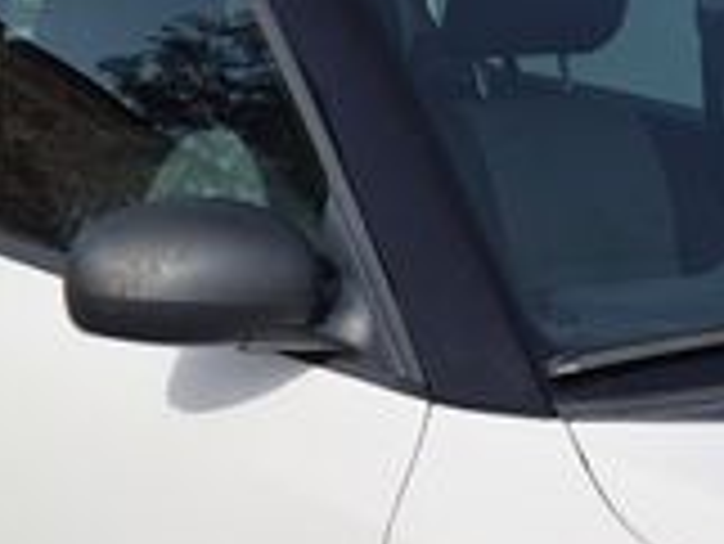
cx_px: 702
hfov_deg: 13.4
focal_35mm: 146
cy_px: 674
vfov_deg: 10.0
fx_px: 3056
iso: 25
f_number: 1.8
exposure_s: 1/2744
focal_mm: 5.4
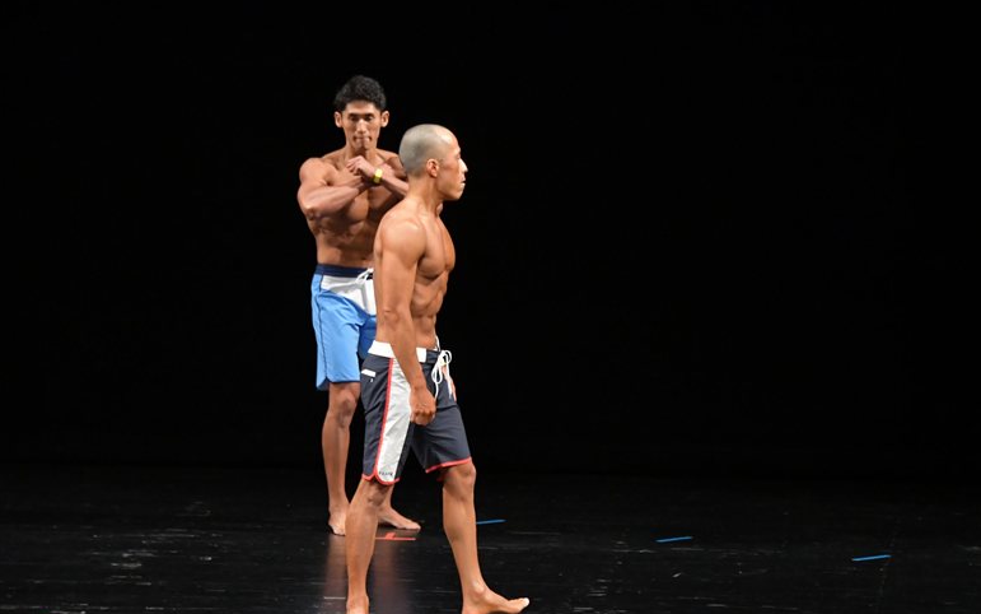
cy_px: 324
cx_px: 492
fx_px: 6978
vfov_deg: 5.0
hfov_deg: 8.0
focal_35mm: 261
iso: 3200
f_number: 5.6
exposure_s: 1/400
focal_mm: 170
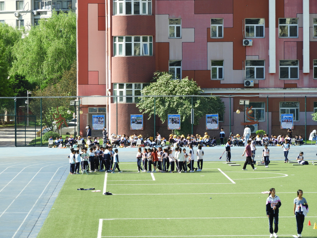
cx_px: 158
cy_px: 119
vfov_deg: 6.8
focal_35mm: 220
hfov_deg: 9.0
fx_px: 2015
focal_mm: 39.4
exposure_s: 1/250
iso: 100
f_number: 5.3
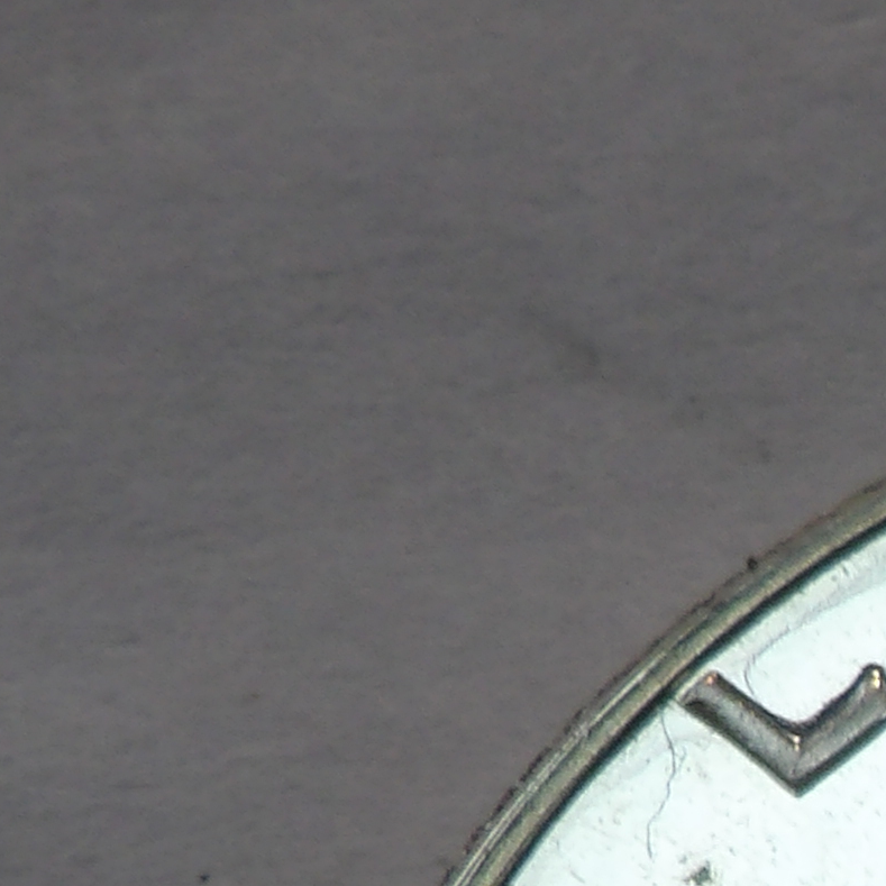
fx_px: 7066
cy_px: 1354
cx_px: 1721
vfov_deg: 7.1
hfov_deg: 6.9
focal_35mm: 244
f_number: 4.9
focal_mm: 7.6
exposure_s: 1/40
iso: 100
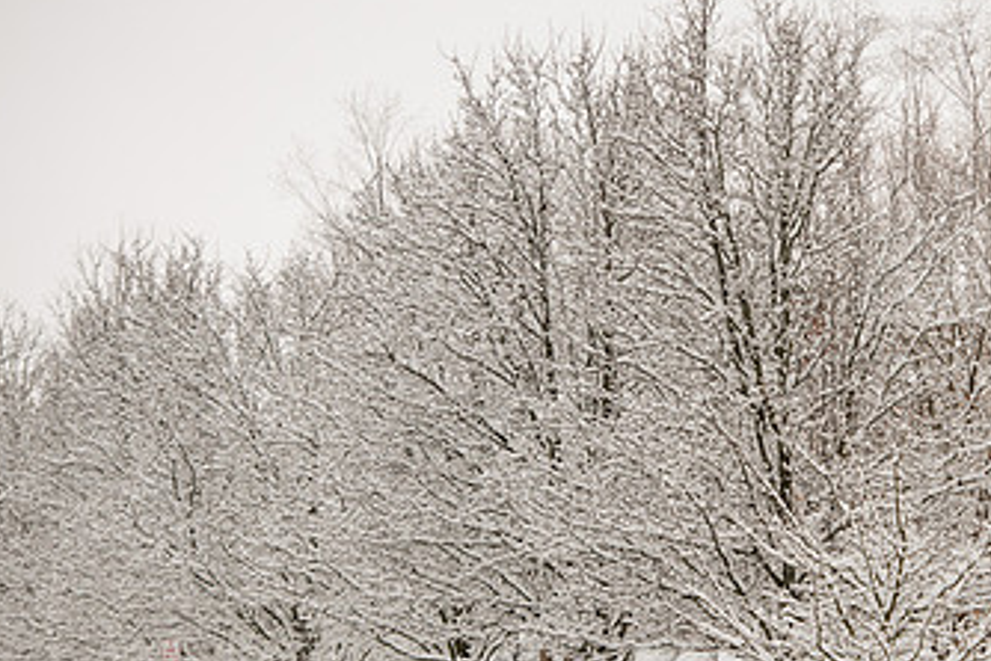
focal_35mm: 212
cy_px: 434
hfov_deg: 9.7
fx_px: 5838
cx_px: 771
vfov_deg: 6.5
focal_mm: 122
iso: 125
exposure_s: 1/500
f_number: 3.5
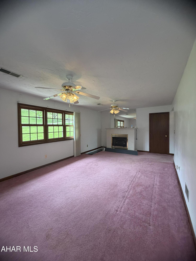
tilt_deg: -1.5
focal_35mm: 14
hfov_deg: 85.7
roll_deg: +0.6
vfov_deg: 102.1
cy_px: 130
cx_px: 98
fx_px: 106
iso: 200
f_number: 2.2
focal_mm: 2.22
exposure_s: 1/120
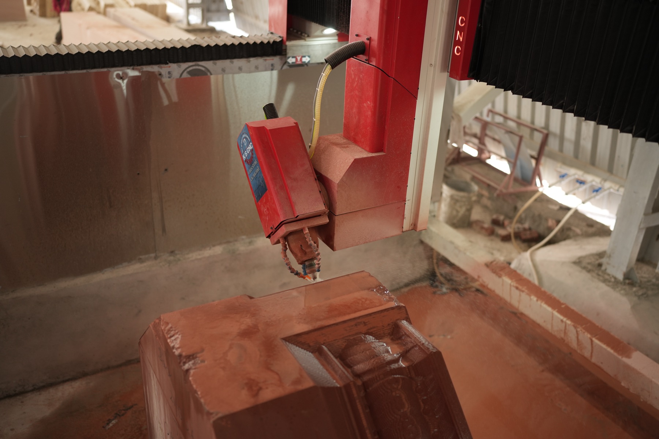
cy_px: 220
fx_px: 641
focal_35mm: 35
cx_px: 330
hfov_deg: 54.4
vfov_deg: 37.9
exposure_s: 1/200
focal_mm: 35
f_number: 1.4
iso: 400
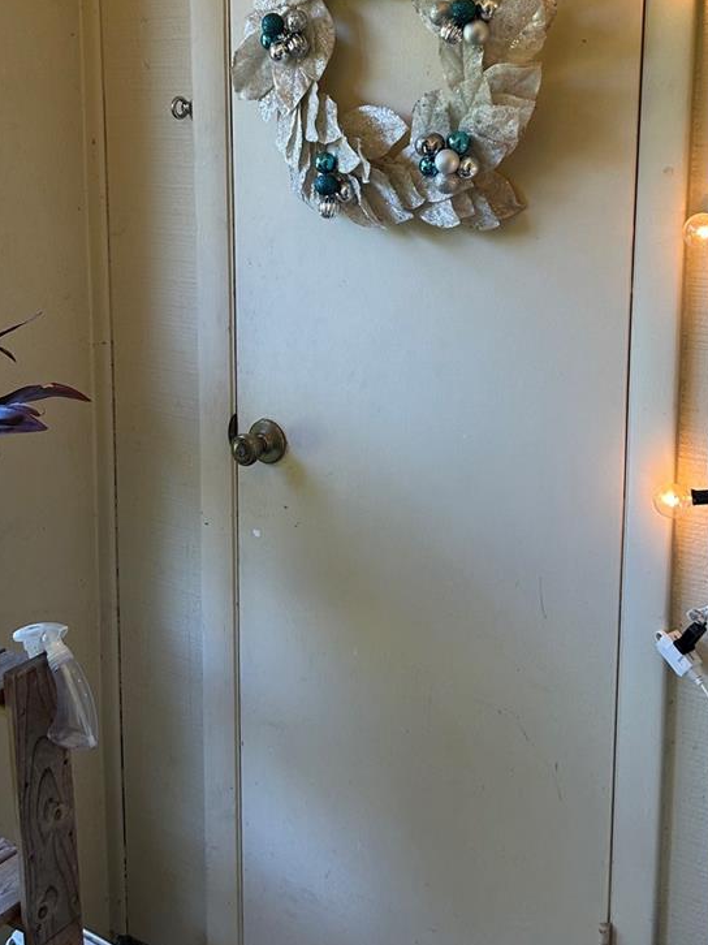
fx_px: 1173
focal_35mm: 43
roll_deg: +1.7
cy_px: 298
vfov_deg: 43.1
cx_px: 331
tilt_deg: -5.9
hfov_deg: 33.6
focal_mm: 5.7
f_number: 1.5
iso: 100
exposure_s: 1/120
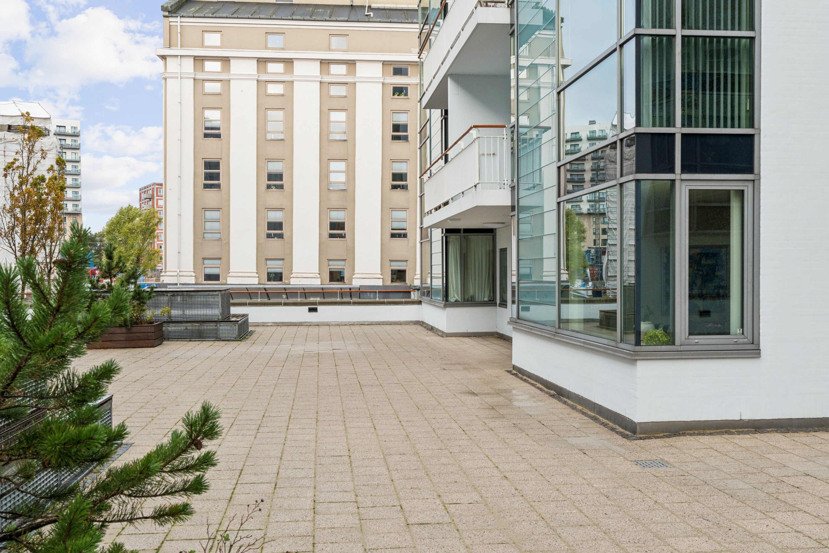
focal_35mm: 35
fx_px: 806
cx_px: 414
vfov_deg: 37.9
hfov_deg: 54.4
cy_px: 276
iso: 640
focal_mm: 35
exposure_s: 1/160
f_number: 11
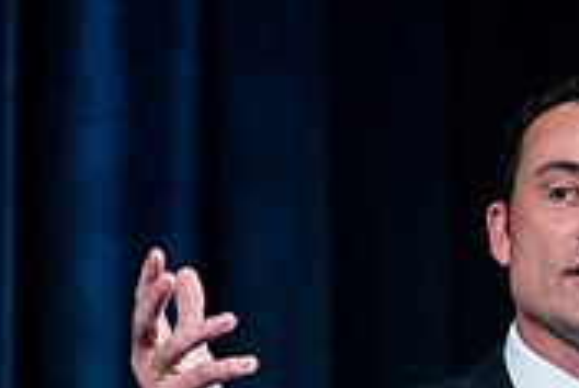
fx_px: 8587
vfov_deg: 2.6
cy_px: 580
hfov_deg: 3.9
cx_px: 661
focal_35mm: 533
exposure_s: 1/200
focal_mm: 108
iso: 6400
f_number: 3.5
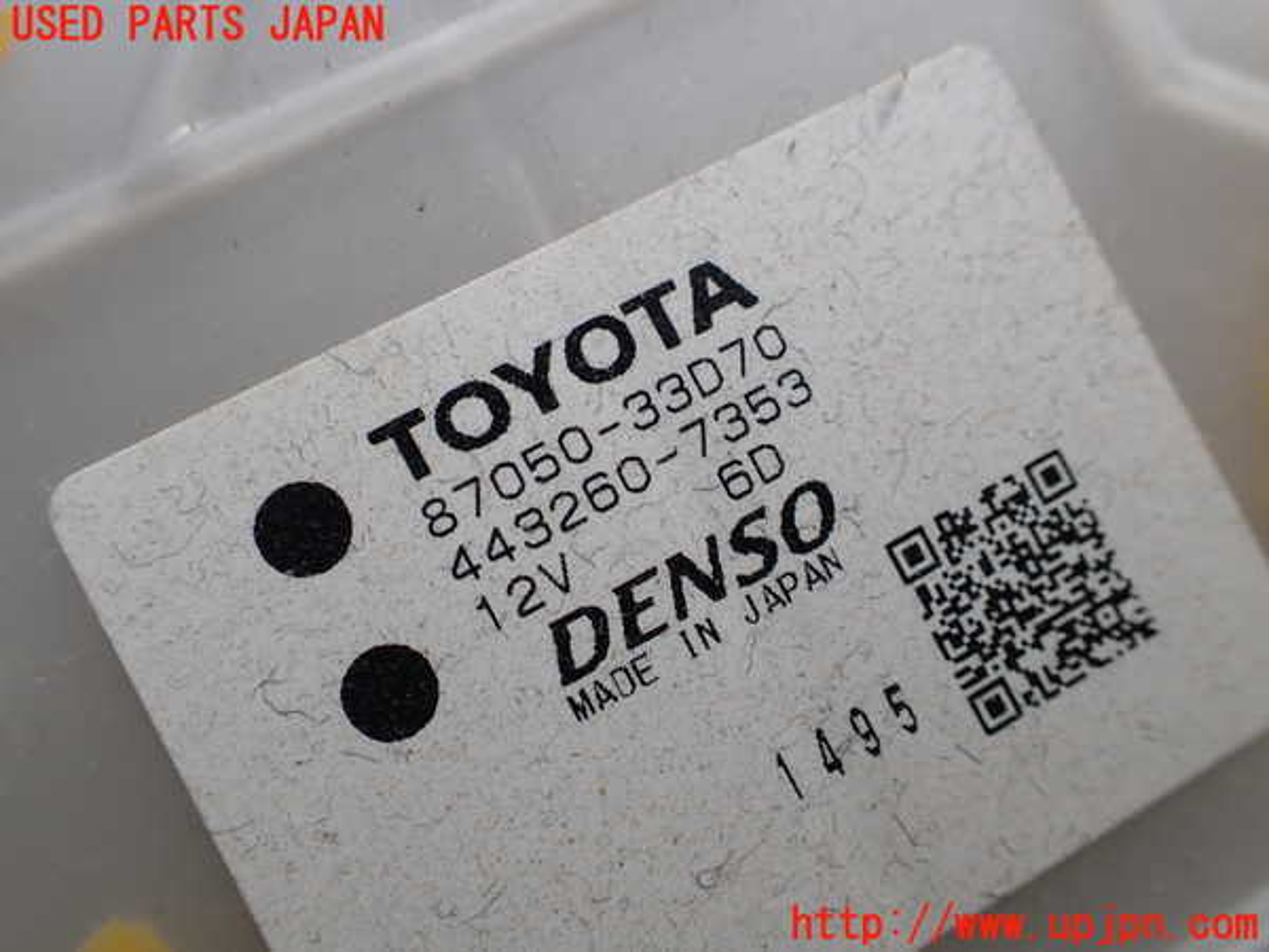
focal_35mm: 30
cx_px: 634
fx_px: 1100
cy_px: 476
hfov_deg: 60.0
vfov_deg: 46.8
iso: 100
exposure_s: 1/125
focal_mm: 5.4
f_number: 9
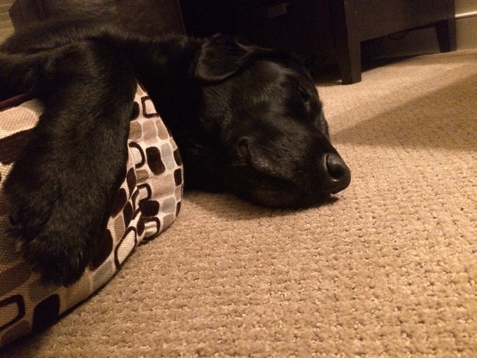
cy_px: 179
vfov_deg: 48.2
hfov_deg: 61.7
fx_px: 400
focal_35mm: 29
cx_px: 238
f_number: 2.2
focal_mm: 4.15
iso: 1600
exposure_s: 1/15
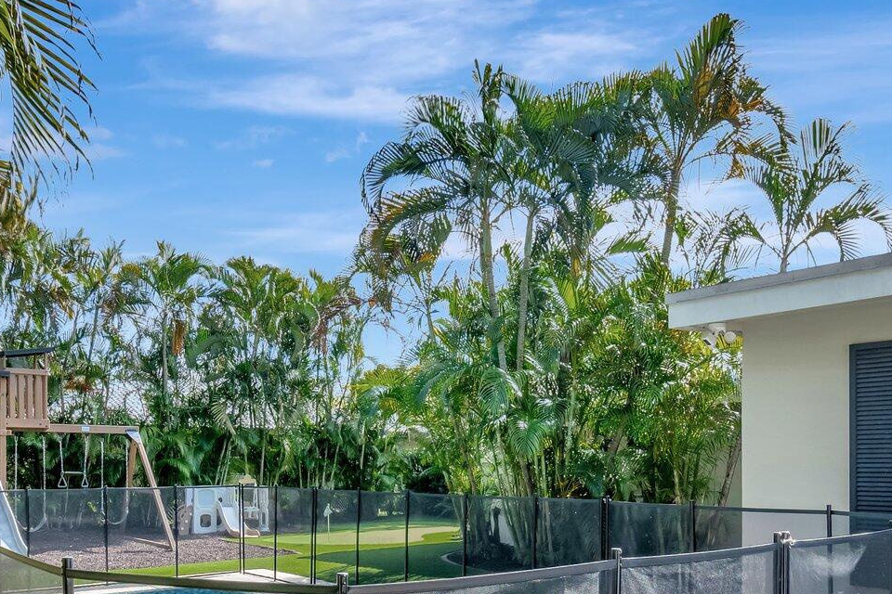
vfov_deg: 39.7
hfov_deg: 58.7
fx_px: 793
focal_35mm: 32
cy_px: 465
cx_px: 435
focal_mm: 10
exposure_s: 1/3200
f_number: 8
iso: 1000
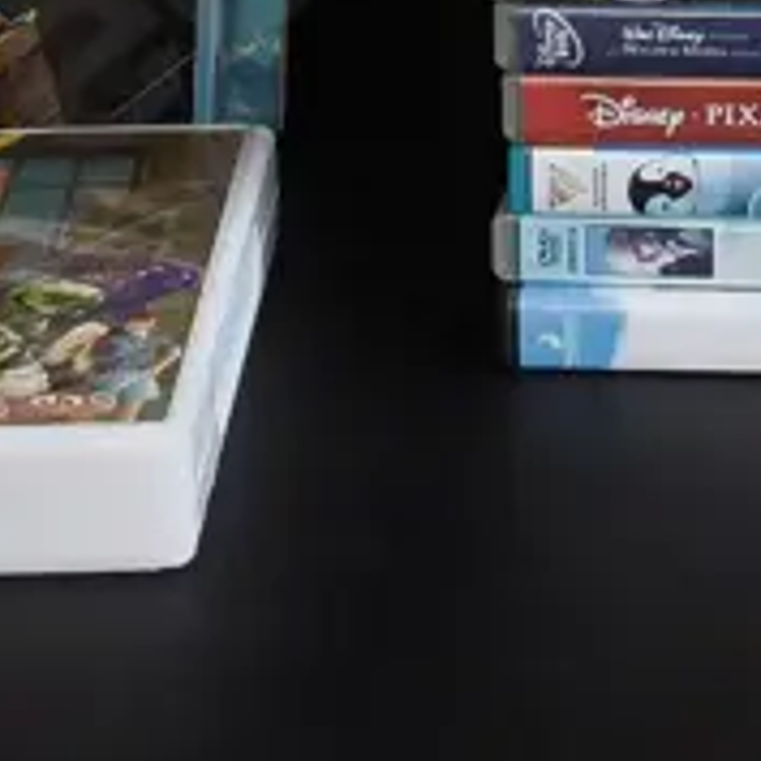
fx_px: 3432
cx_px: 851
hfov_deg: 12.4
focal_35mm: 138
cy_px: -512
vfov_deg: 11.9
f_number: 2
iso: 64
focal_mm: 2.87
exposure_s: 1/120
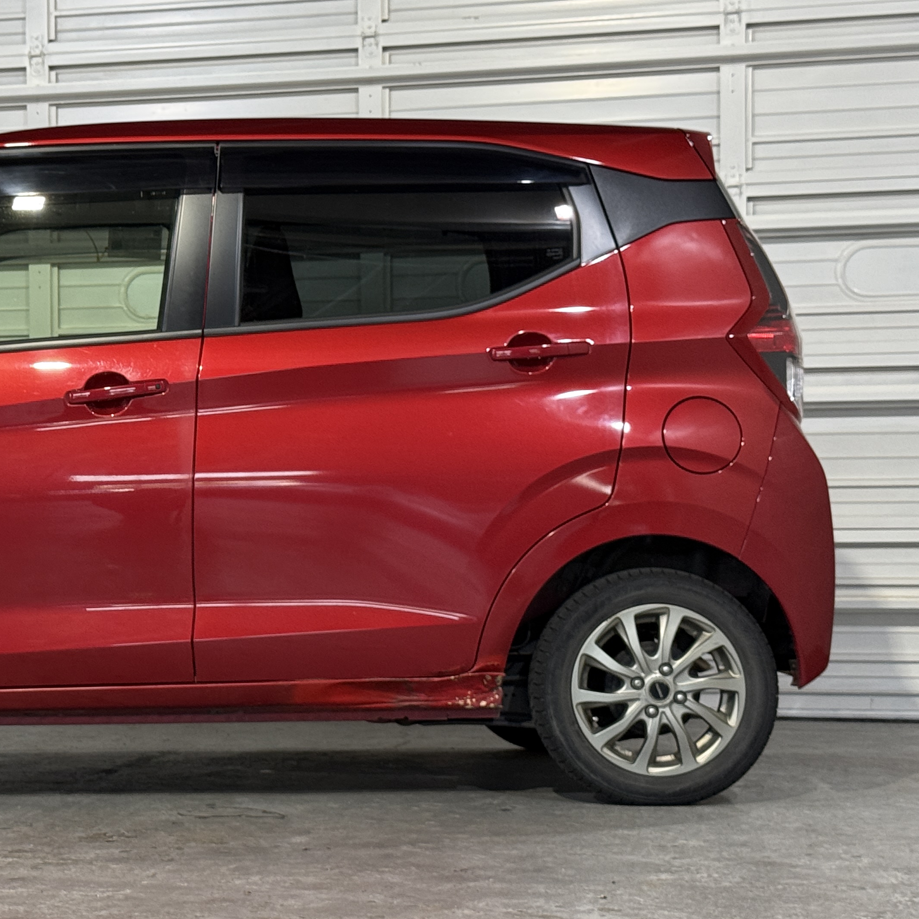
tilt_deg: +1.5
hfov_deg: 21.2
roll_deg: +0.3
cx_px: 111
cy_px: 473
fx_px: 2403
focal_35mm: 80
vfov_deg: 21.7
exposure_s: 1/60
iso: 125
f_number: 1.78
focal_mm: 6.76
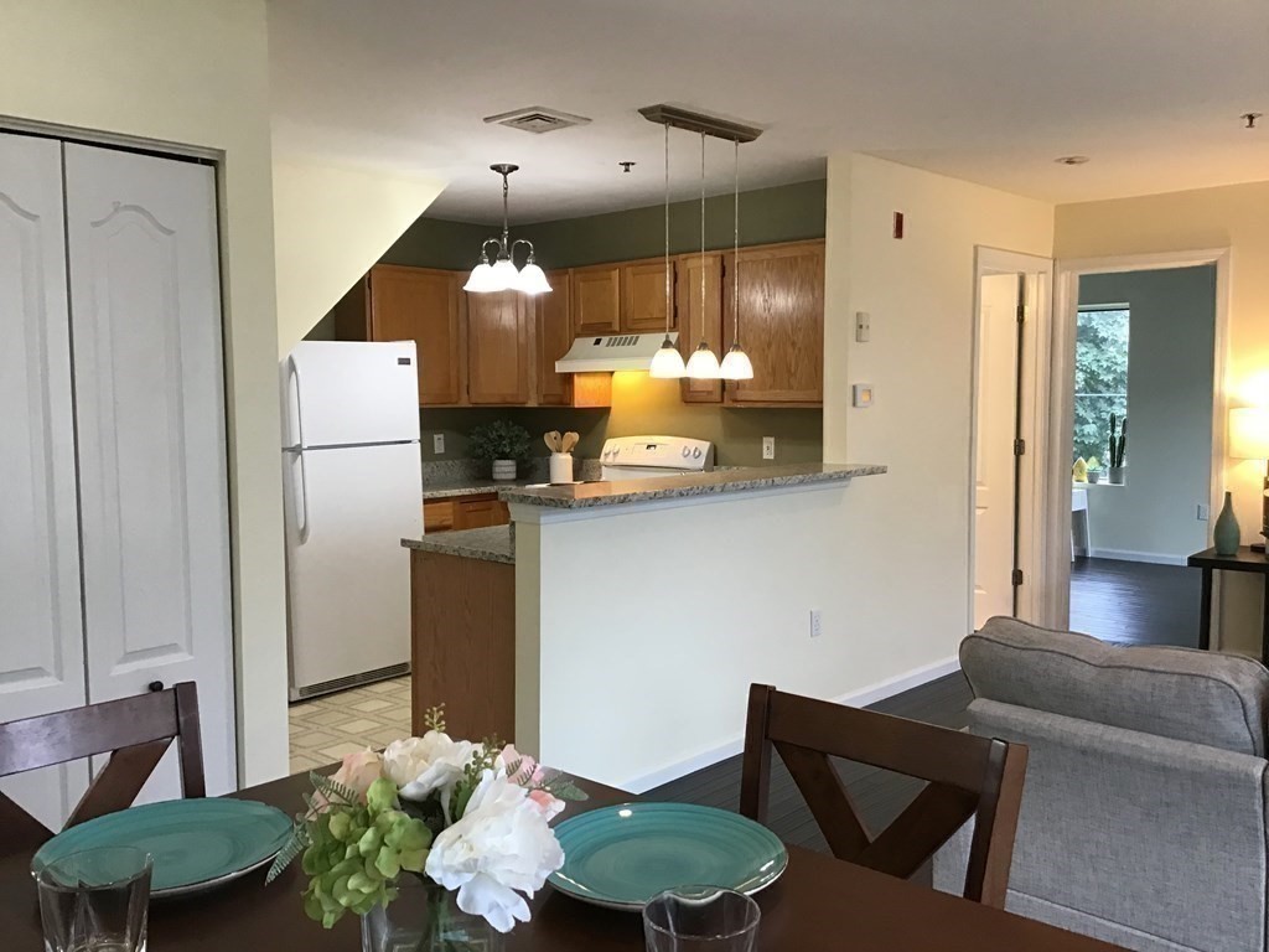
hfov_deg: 58.4
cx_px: 634
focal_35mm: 31
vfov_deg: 45.4
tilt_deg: -2.5
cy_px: 476
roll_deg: +1.1
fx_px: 1136
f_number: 2.4
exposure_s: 1/30
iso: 80
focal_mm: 3.3
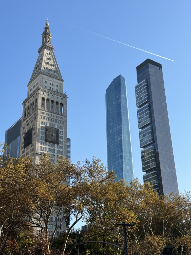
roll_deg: +1.2
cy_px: 128
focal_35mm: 48
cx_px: 96
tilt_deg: +25.5
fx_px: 353
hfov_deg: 30.3
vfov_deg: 39.7
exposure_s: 1/2959
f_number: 1.78
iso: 64
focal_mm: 6.86
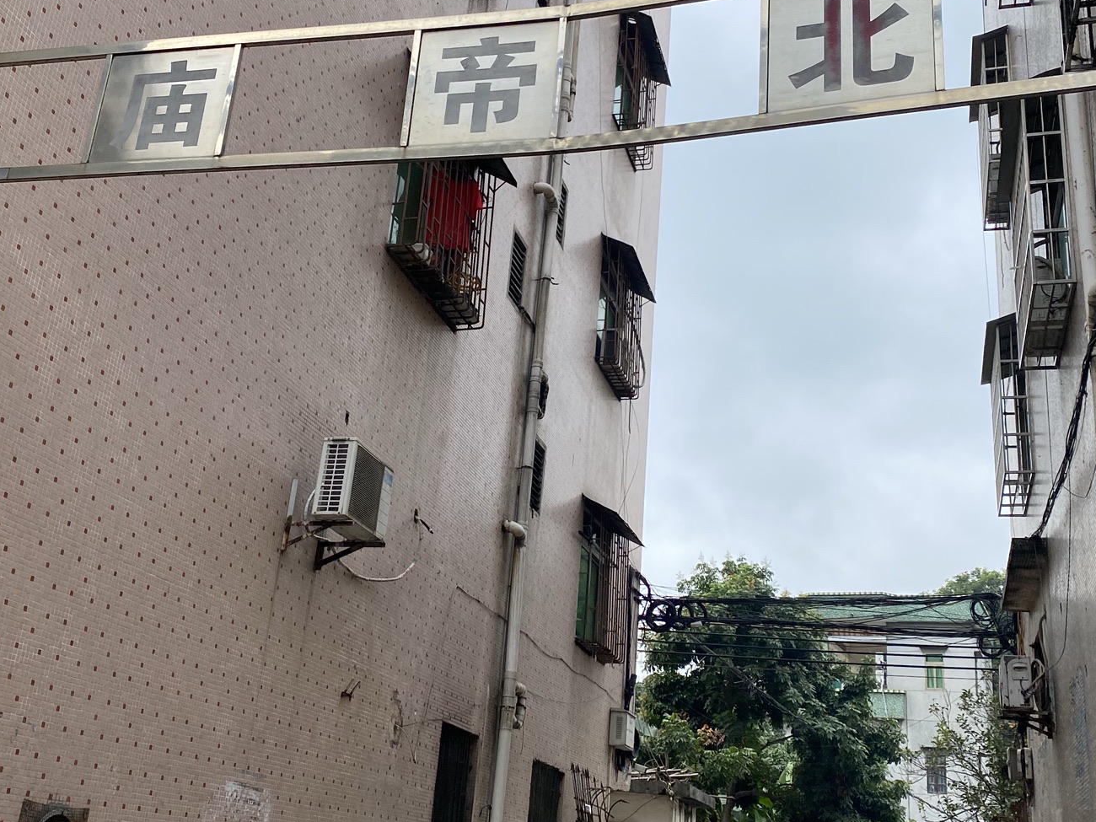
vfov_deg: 35.9
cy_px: 377
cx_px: 516
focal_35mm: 40
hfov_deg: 46.8
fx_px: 1266
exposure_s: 1/890
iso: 32
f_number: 1.8
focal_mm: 4.25
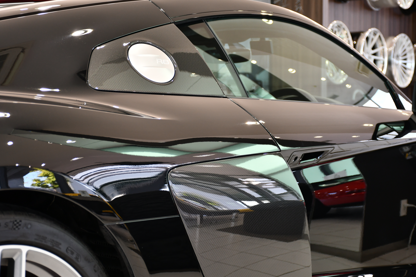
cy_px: 138
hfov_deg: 28.1
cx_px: 208
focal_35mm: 72
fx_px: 832
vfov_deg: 18.9
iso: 400
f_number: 4.5
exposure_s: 1/100
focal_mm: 48
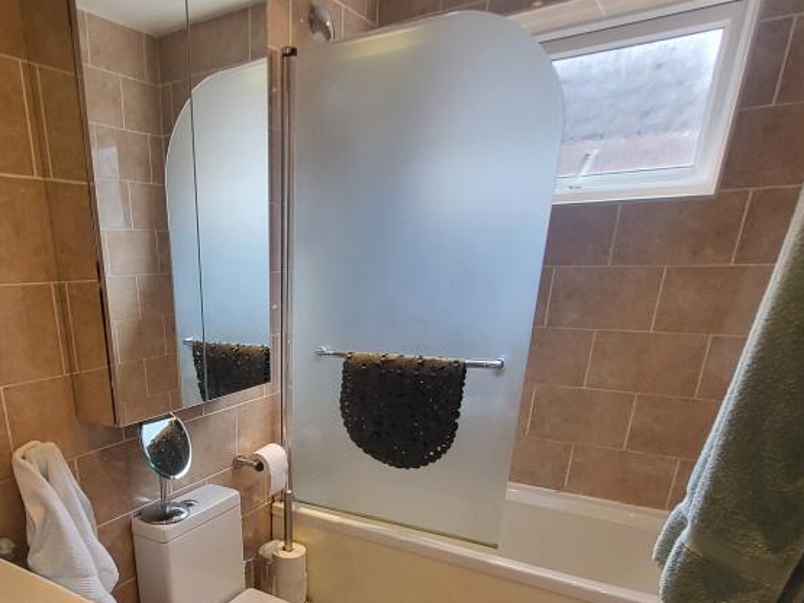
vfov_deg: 52.9
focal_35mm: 24
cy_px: 486
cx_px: 262
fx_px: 557
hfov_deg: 69.4
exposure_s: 1/50
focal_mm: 1.74
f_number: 2.2
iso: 250
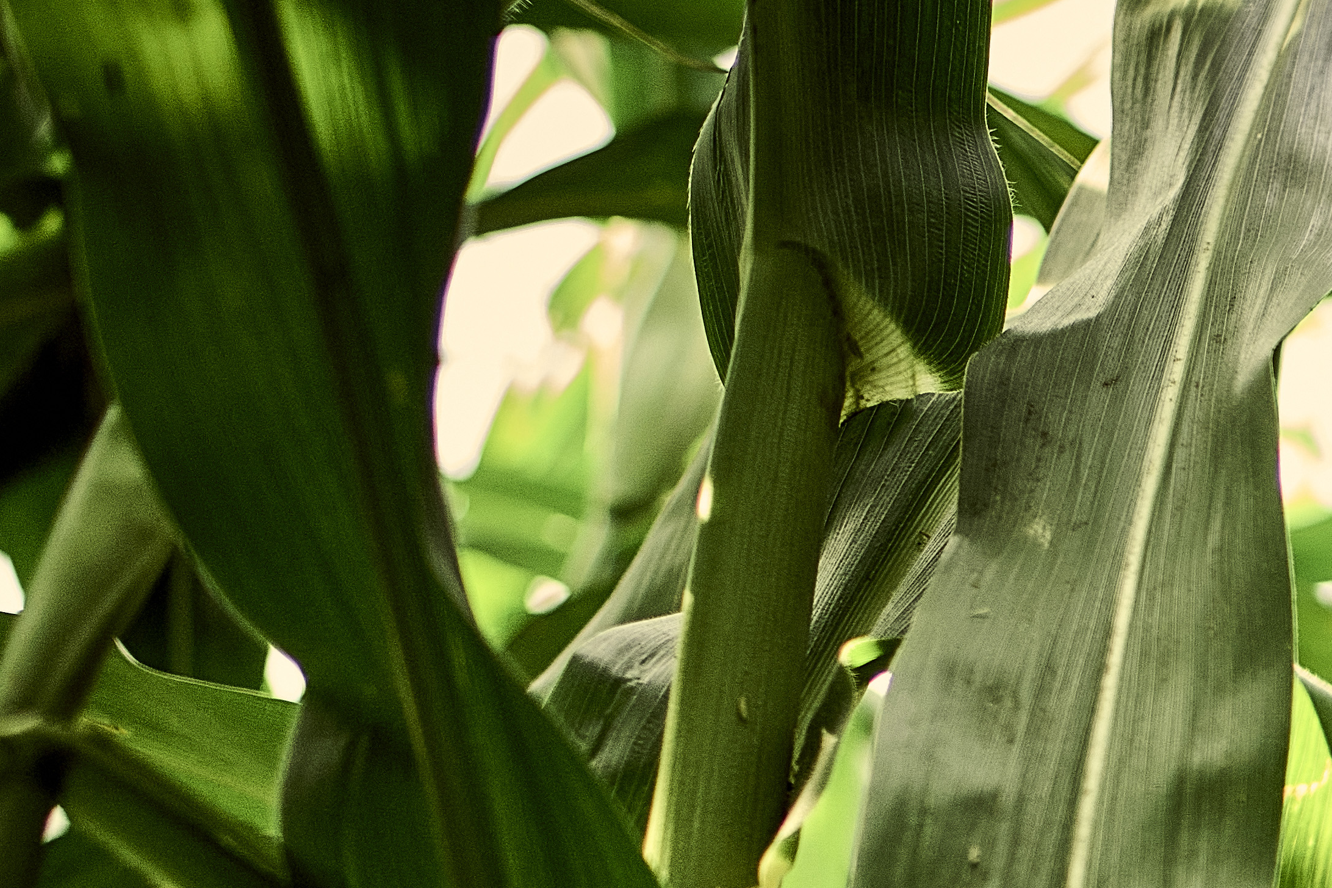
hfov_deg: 17.0
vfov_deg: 12.9
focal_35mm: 95
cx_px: 2520
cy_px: 1644
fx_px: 3514
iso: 800
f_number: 1.8
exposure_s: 1/1250
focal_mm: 24
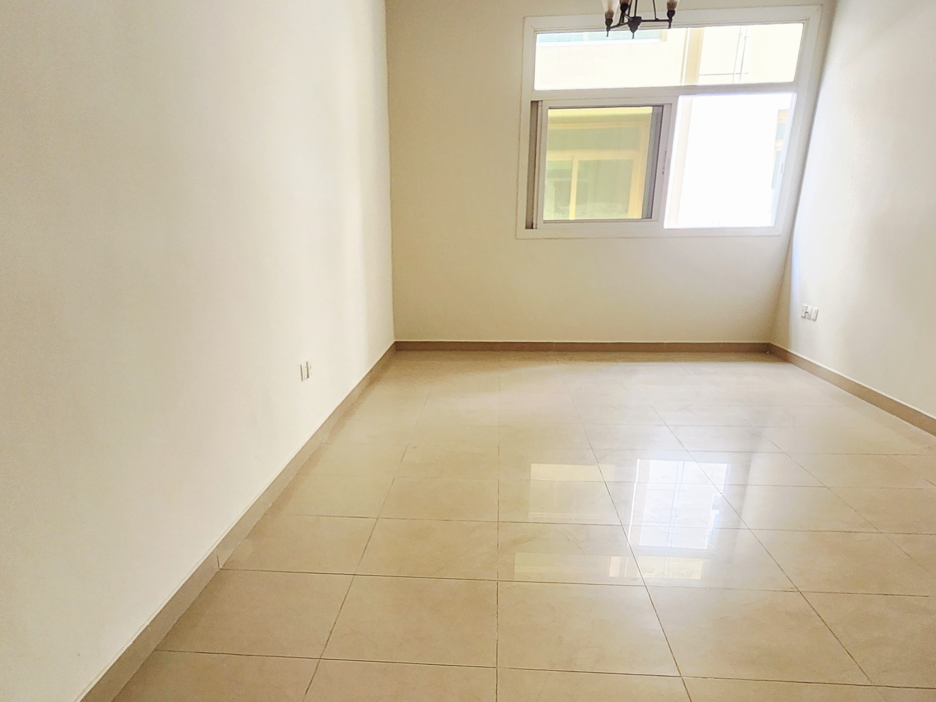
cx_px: 416
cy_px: 509
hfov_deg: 76.1
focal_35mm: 22
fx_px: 595
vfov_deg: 58.5
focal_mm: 2.2
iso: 400
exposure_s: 1/60.2
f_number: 2.2
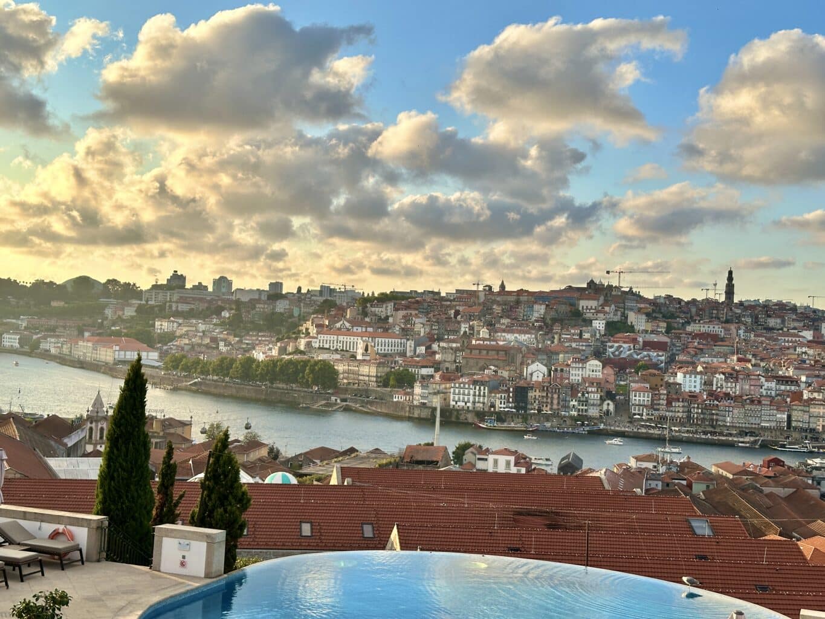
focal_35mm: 48
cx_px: 412
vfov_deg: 30.3
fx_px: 1144
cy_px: 310
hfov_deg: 39.7
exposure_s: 1/2532
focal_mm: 6.86
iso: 64
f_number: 1.78
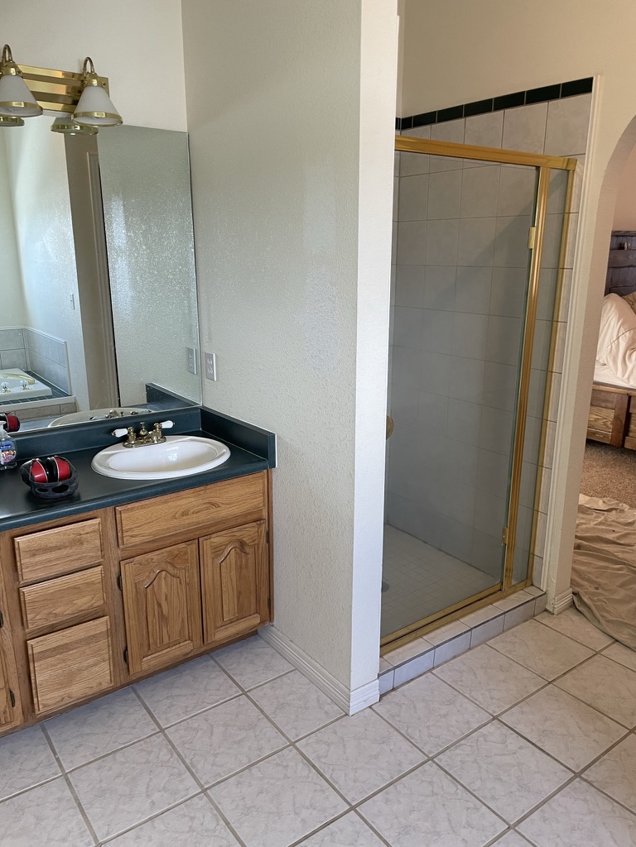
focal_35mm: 26
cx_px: 318
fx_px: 637
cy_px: 424
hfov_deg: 53.1
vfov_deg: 67.3
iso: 80
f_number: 1.6
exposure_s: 1/60
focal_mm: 4.2
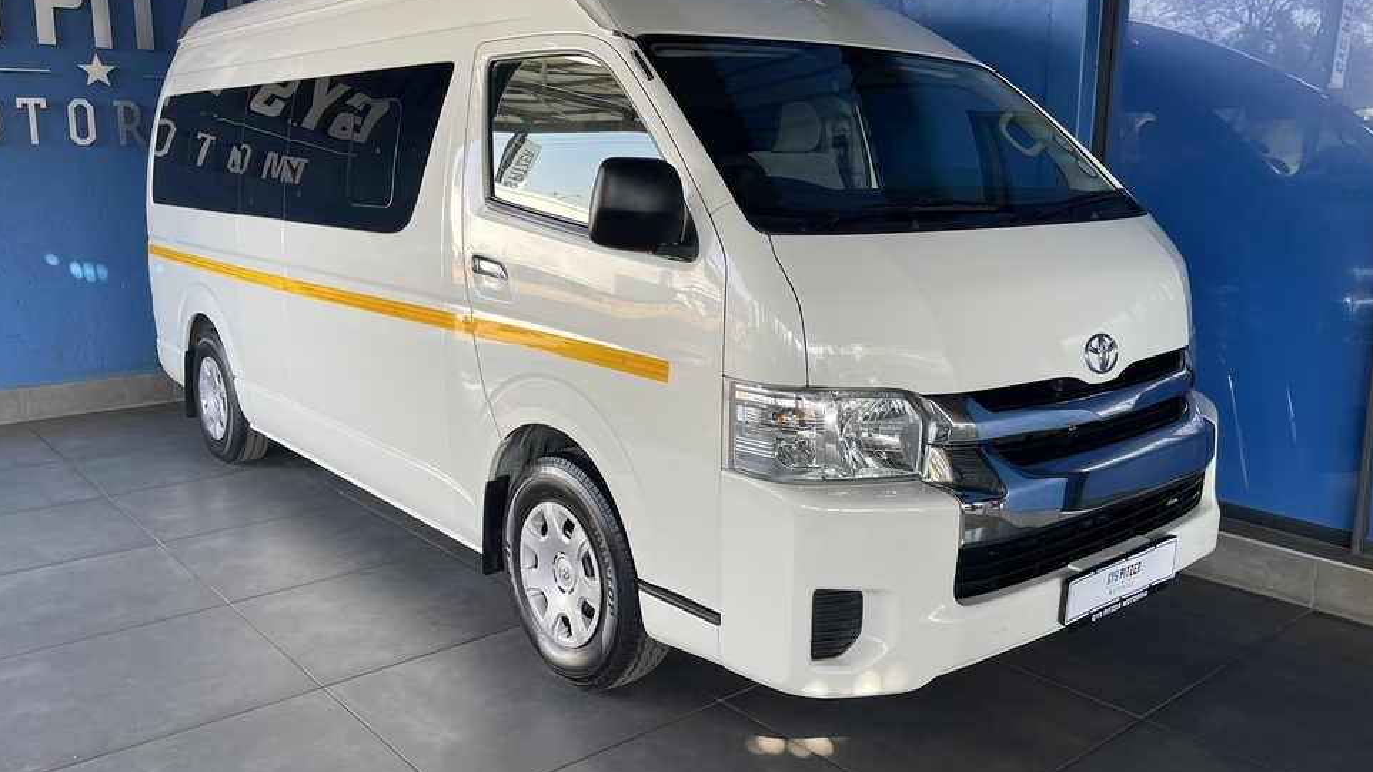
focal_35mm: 29
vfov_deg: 40.2
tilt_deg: -11.2
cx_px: 702
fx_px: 1056
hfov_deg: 66.1
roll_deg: +0.3
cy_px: 368
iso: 32
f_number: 1.6
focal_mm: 5.1
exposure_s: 1/121
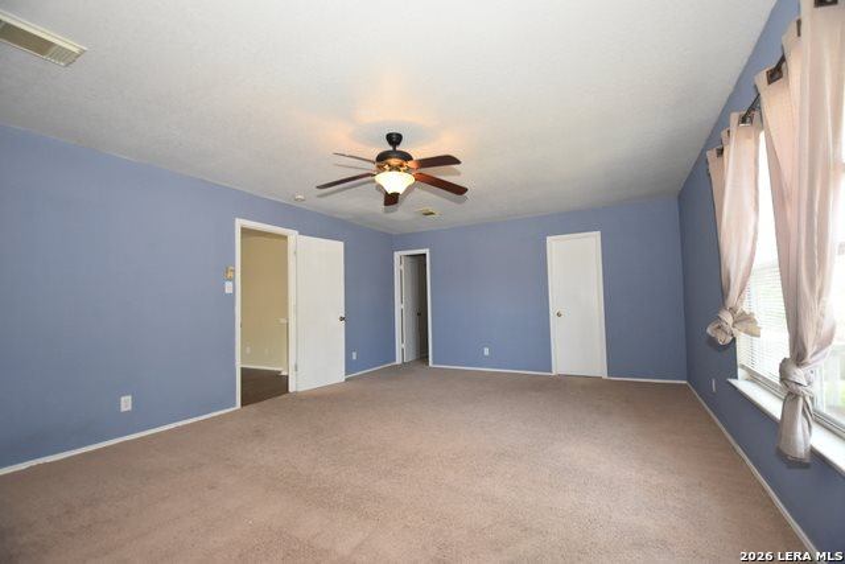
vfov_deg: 77.4
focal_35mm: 15
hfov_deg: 100.4
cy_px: 282
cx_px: 422
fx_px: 352
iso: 1100
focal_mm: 10
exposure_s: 1/125
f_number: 4
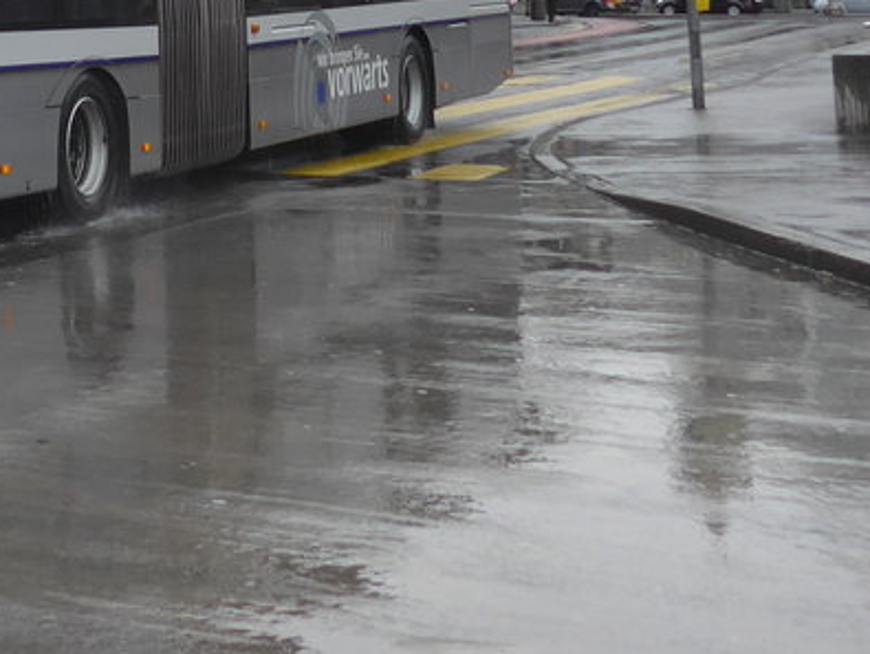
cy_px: -293
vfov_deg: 15.6
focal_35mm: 88
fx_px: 2214
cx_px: -383
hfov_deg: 19.7
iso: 125
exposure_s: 1/250
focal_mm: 6
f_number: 2.8
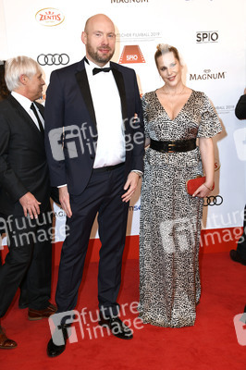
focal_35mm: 52
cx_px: 123
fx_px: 534
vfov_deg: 38.2
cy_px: 185
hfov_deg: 25.9
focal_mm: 52
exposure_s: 1/125
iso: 250
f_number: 6.3
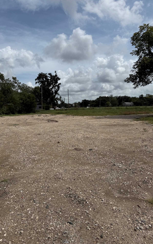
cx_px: 64
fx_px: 174
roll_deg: +1.4
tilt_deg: -3.6
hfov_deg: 47.4
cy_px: 122
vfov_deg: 70.4
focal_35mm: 26
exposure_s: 1/10309
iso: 80
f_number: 1.78
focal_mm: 6.76
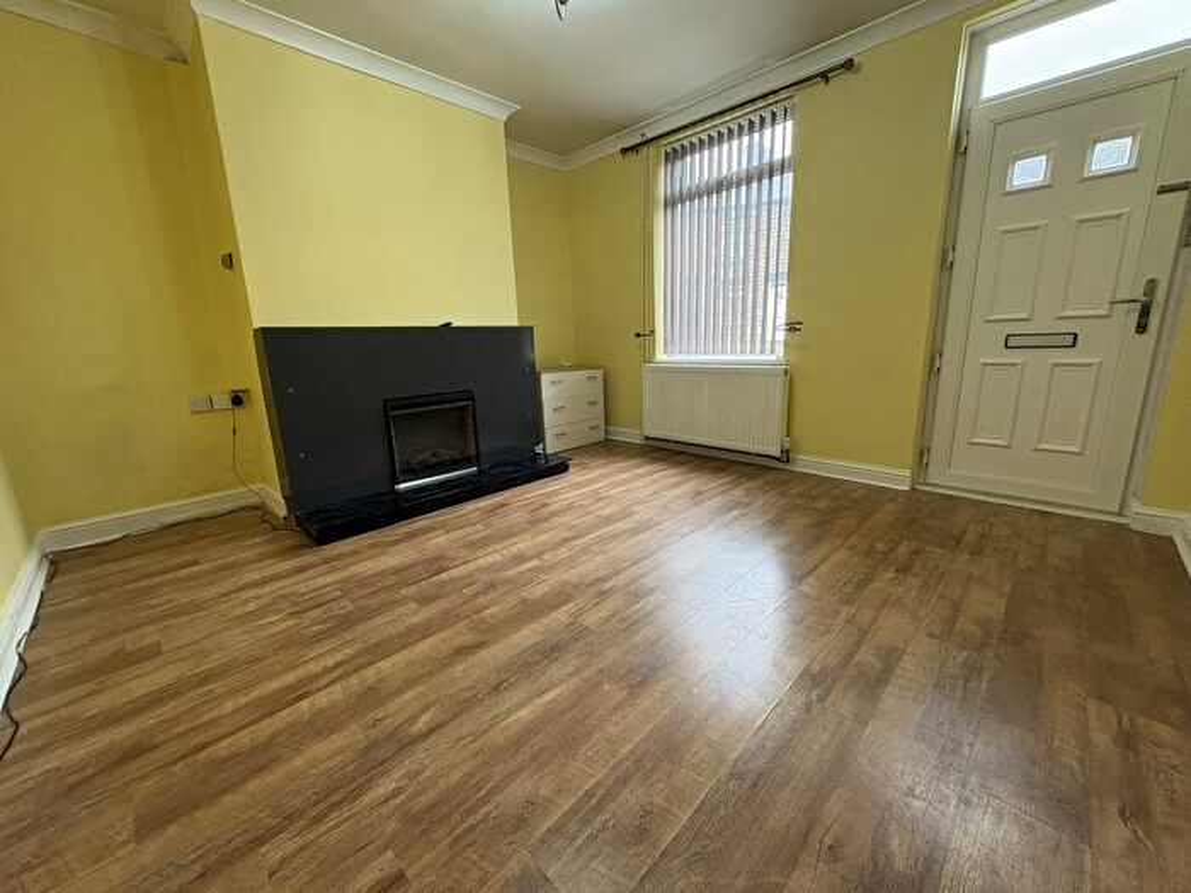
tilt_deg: -11.3
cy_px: 446
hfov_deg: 102.1
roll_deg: +2.1
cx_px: 596
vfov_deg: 85.7
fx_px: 482
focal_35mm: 14
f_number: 2.2
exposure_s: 1/50
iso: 160
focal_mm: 2.22
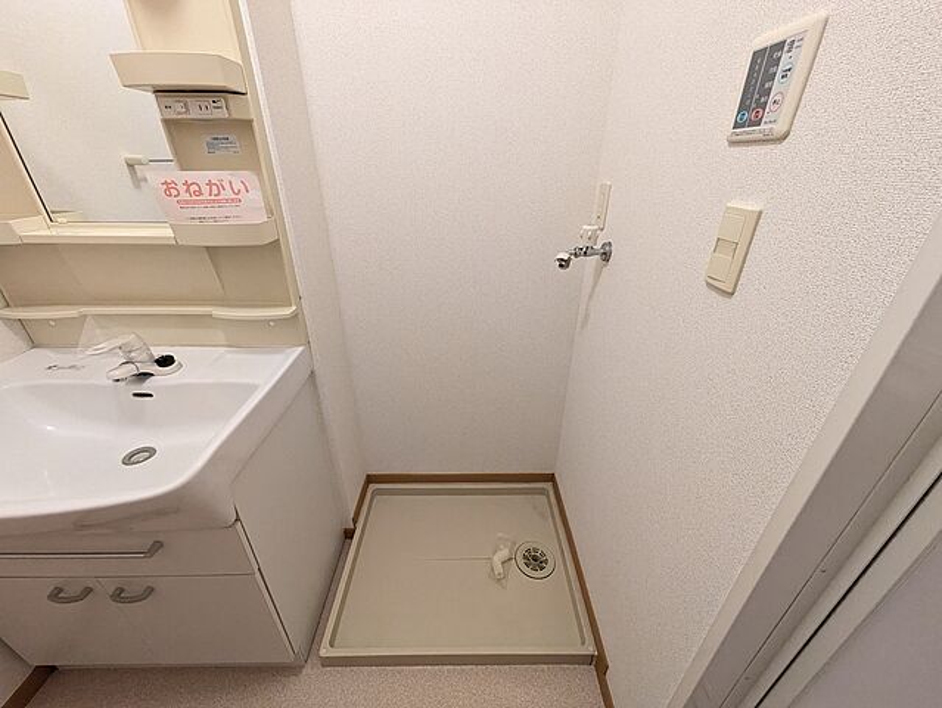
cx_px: 471
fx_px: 381
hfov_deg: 102.0
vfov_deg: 85.7
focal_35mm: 14
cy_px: 354
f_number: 2.2
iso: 610
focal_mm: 1.83
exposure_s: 1/60
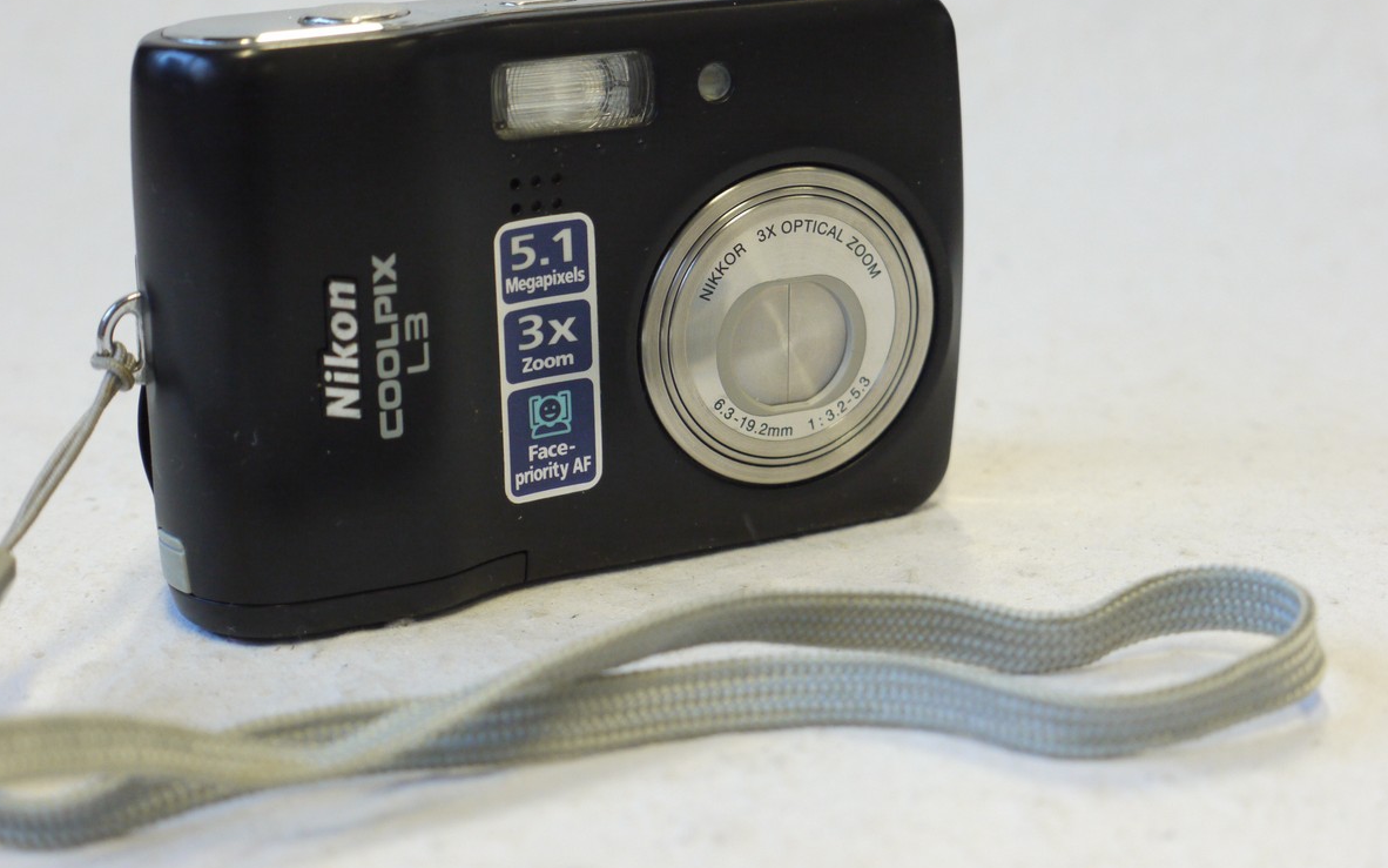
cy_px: 361
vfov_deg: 18.3
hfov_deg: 29.0
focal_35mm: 71
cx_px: 685
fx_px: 2686
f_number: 5.4
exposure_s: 1/60
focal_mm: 33
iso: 800
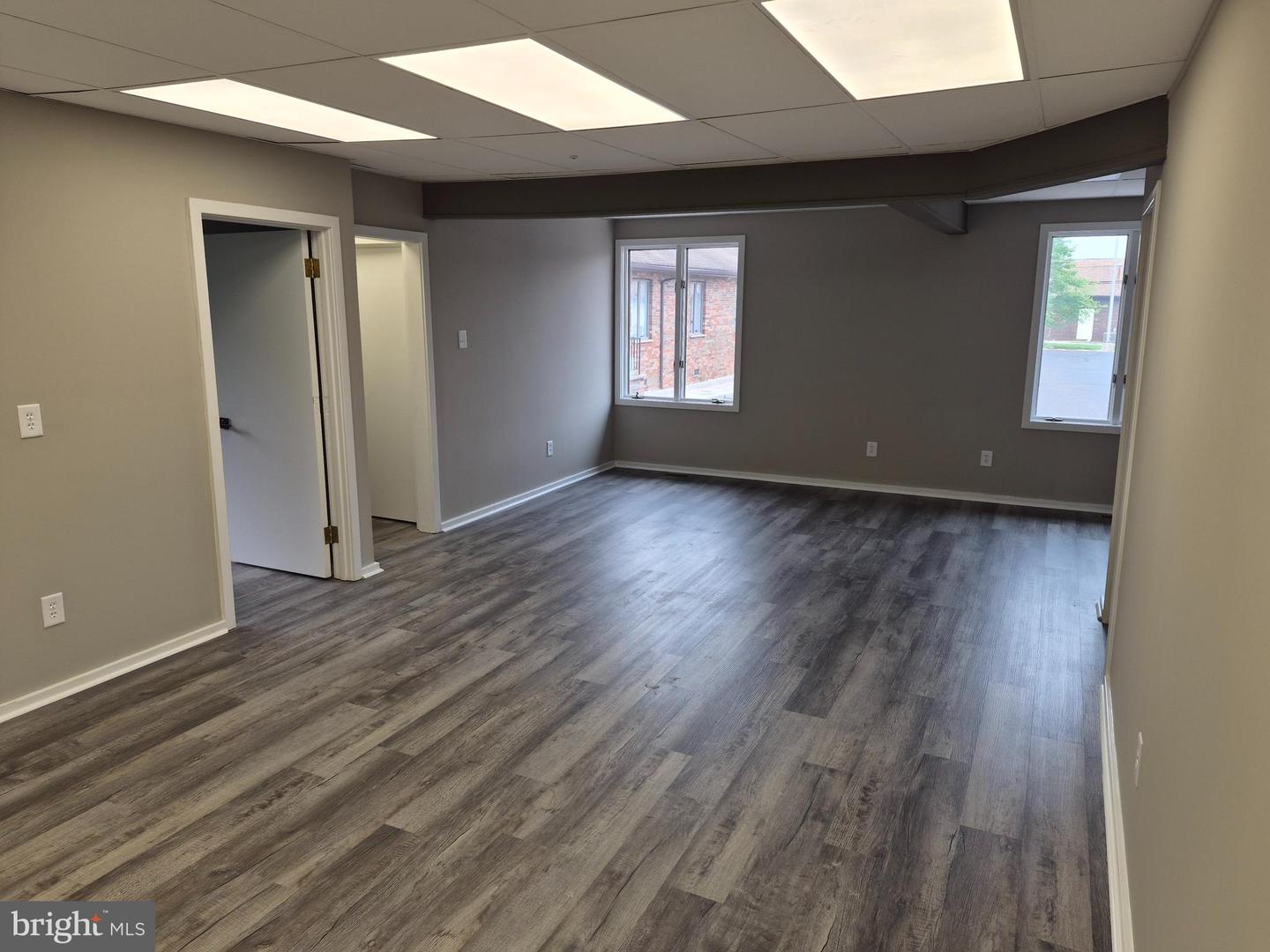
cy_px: 476
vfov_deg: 58.9
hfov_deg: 73.9
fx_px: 844
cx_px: 635
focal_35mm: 23
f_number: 1.8
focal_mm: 5.4
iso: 25
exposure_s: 1/140
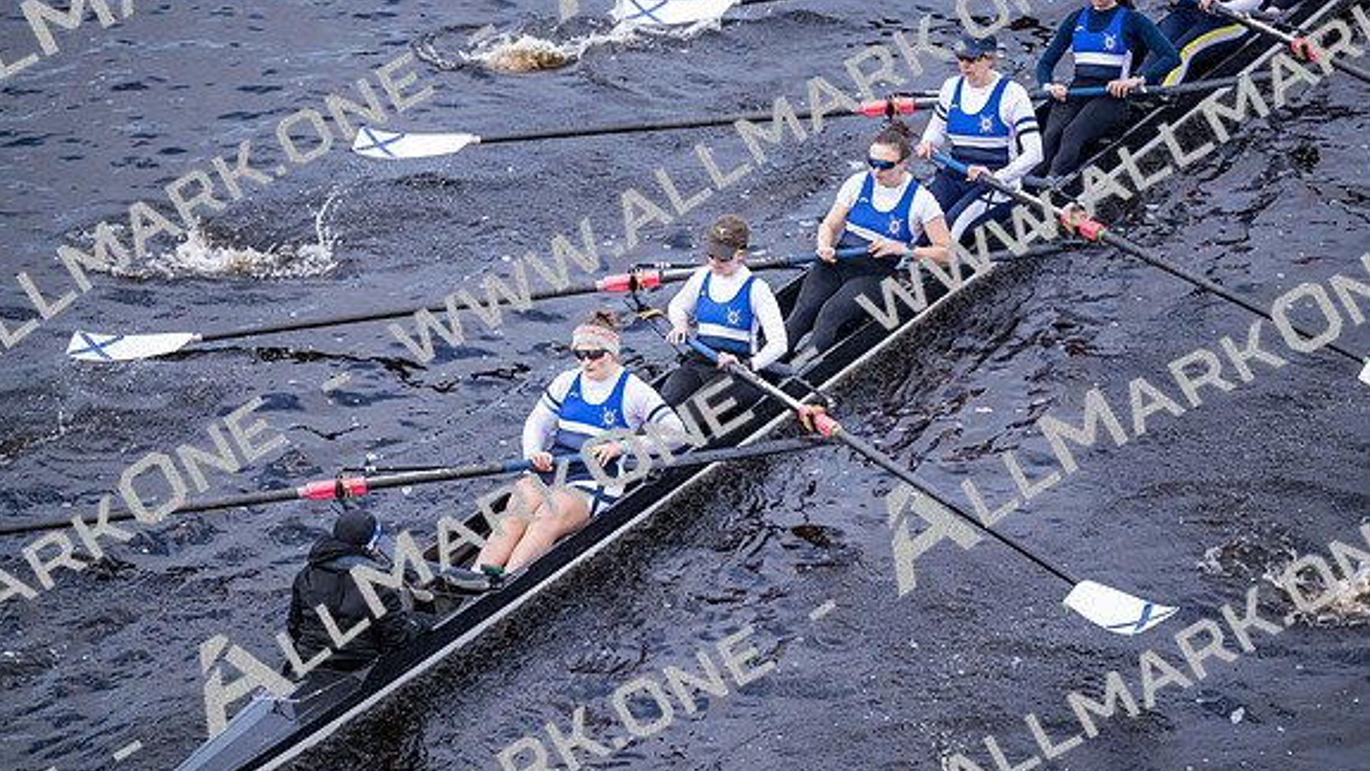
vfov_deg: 5.8
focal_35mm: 211
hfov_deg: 10.2
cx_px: 683
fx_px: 7665
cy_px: 370
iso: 1600
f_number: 2.8
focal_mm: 200
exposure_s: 1/2000
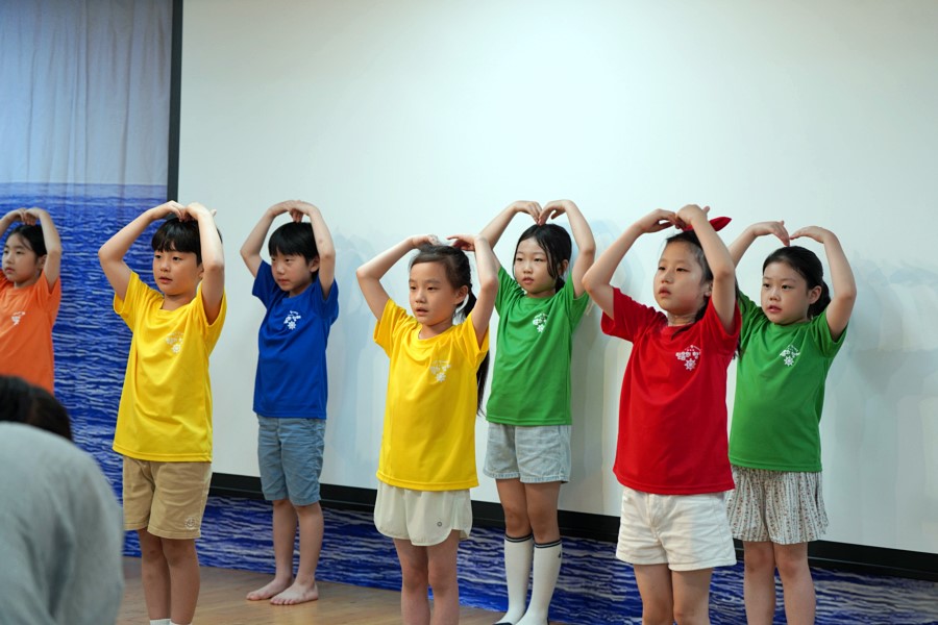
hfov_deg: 25.4
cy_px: 312
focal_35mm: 80
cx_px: 469
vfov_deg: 17.1
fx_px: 2084
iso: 640
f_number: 4
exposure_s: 1/160
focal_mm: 80
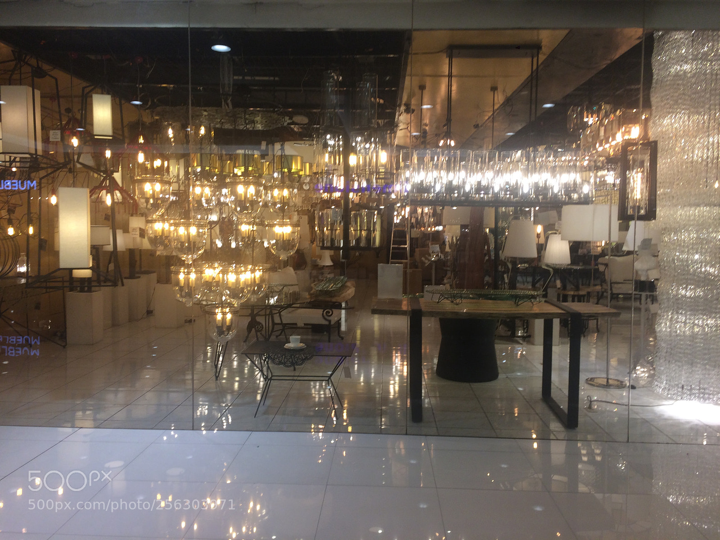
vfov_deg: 48.2
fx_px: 603
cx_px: 360
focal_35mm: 29
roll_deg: -0.6
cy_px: 270
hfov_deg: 61.7
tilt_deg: -1.6
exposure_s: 1/60
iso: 50
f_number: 2.2
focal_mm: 4.15
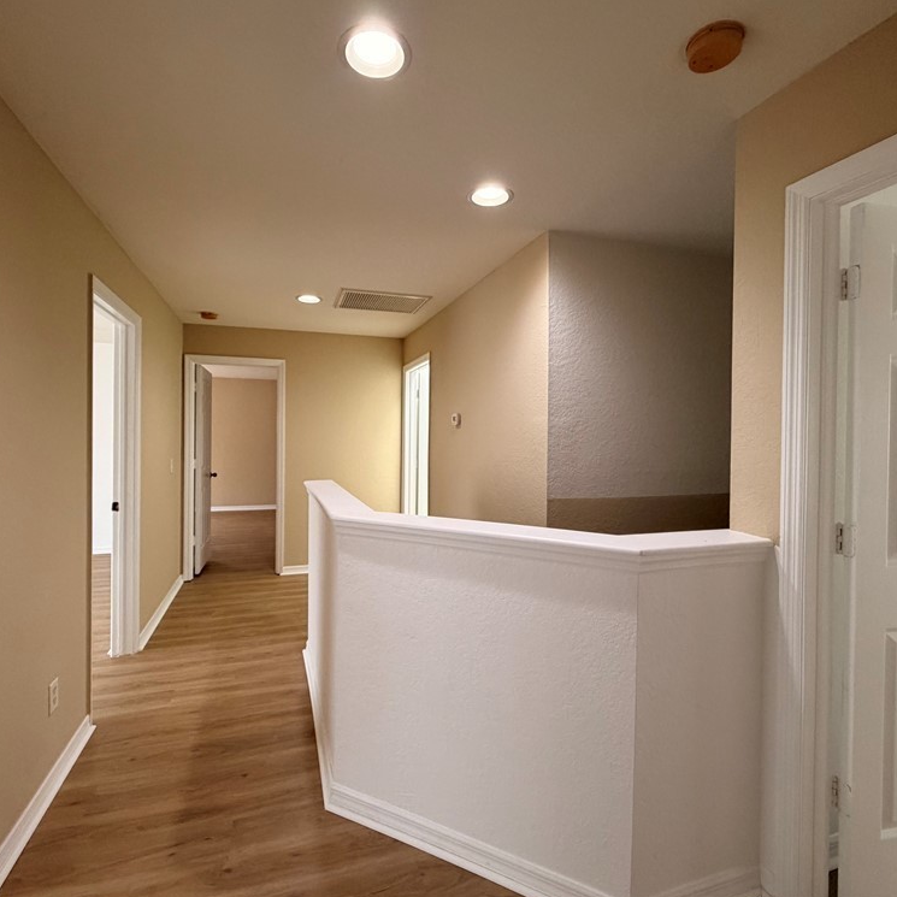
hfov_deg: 84.0
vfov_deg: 84.0
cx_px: 437
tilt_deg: -0.5
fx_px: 498
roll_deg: -0.7
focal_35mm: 17
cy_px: 441
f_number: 2.2
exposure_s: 1/60
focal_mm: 2.22
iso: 320
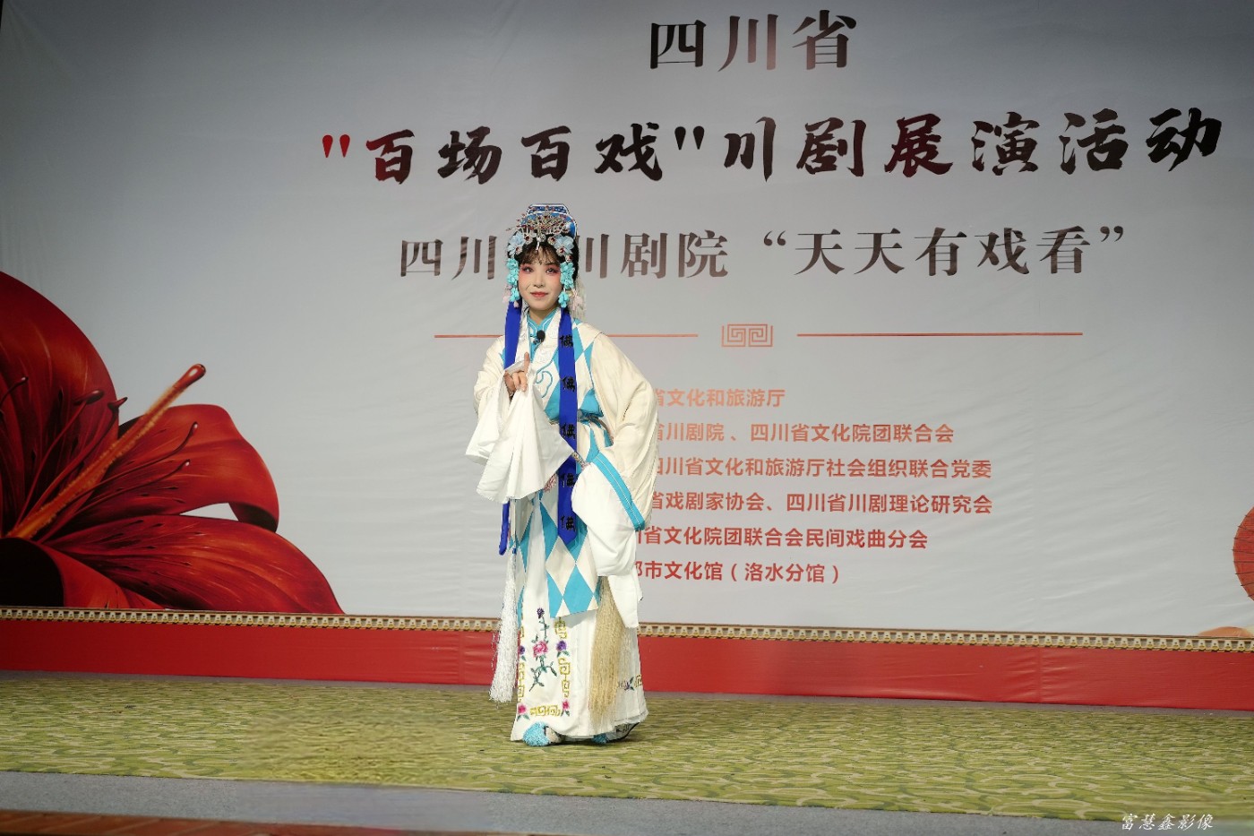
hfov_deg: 50.7
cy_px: 418
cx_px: 627
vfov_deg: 35.0
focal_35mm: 38
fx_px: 1323
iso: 320
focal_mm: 38
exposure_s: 1/160
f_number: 4
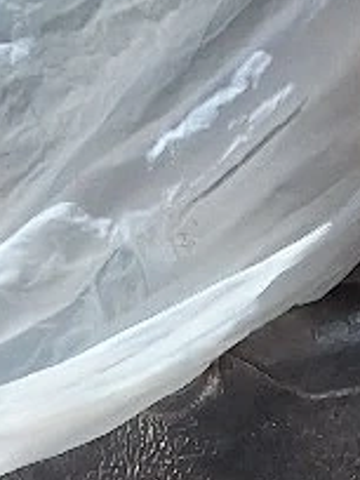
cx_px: -188
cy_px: 1248
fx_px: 2080
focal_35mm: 150
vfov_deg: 10.7
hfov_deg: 9.6
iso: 40
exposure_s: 1/2000
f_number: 1.8
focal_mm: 5.54
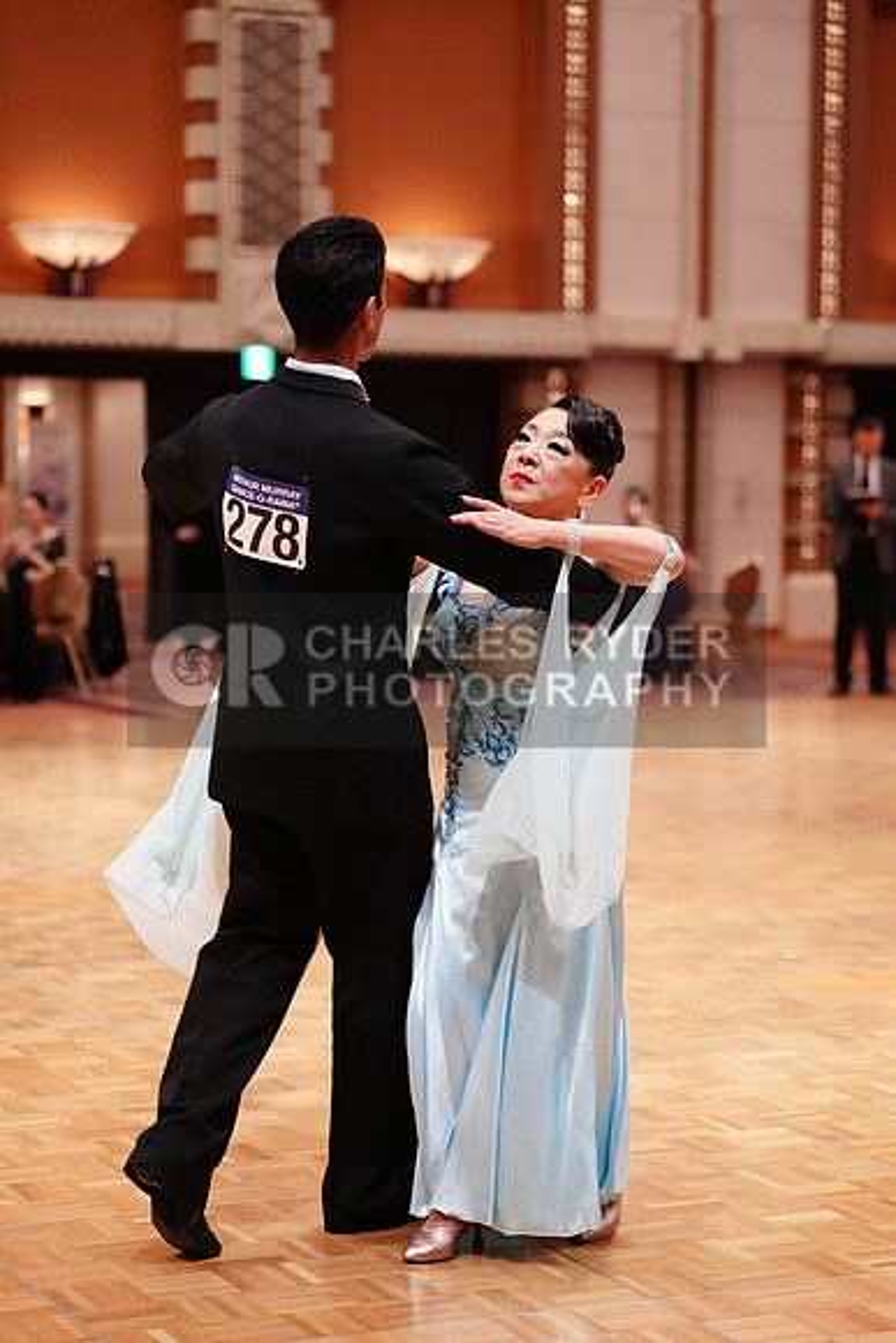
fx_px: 2947
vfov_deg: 25.7
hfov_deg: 17.3
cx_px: 448
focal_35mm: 79
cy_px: 672
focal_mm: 79
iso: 4000
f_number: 2.8
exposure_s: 1/320
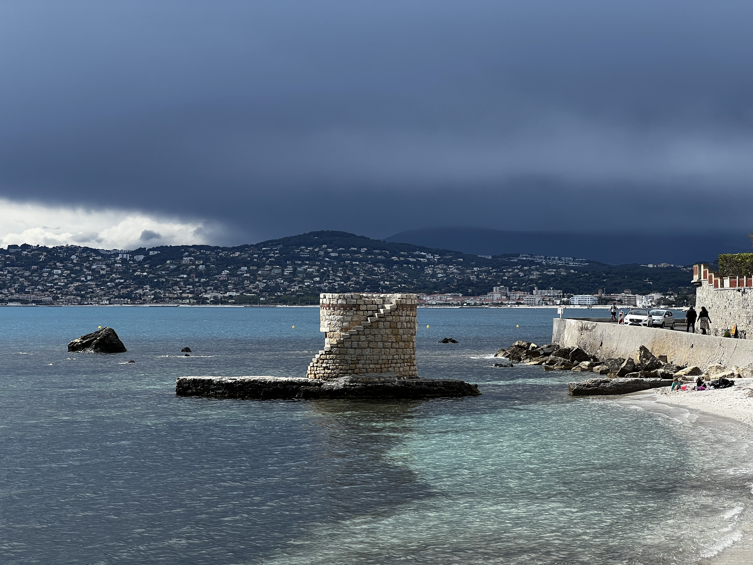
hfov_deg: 25.3
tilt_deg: +1.2
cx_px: 376
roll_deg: +0.0
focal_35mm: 77
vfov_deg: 19.1
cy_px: 282
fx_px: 1675
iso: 32
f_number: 2.8
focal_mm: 9
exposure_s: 1/657
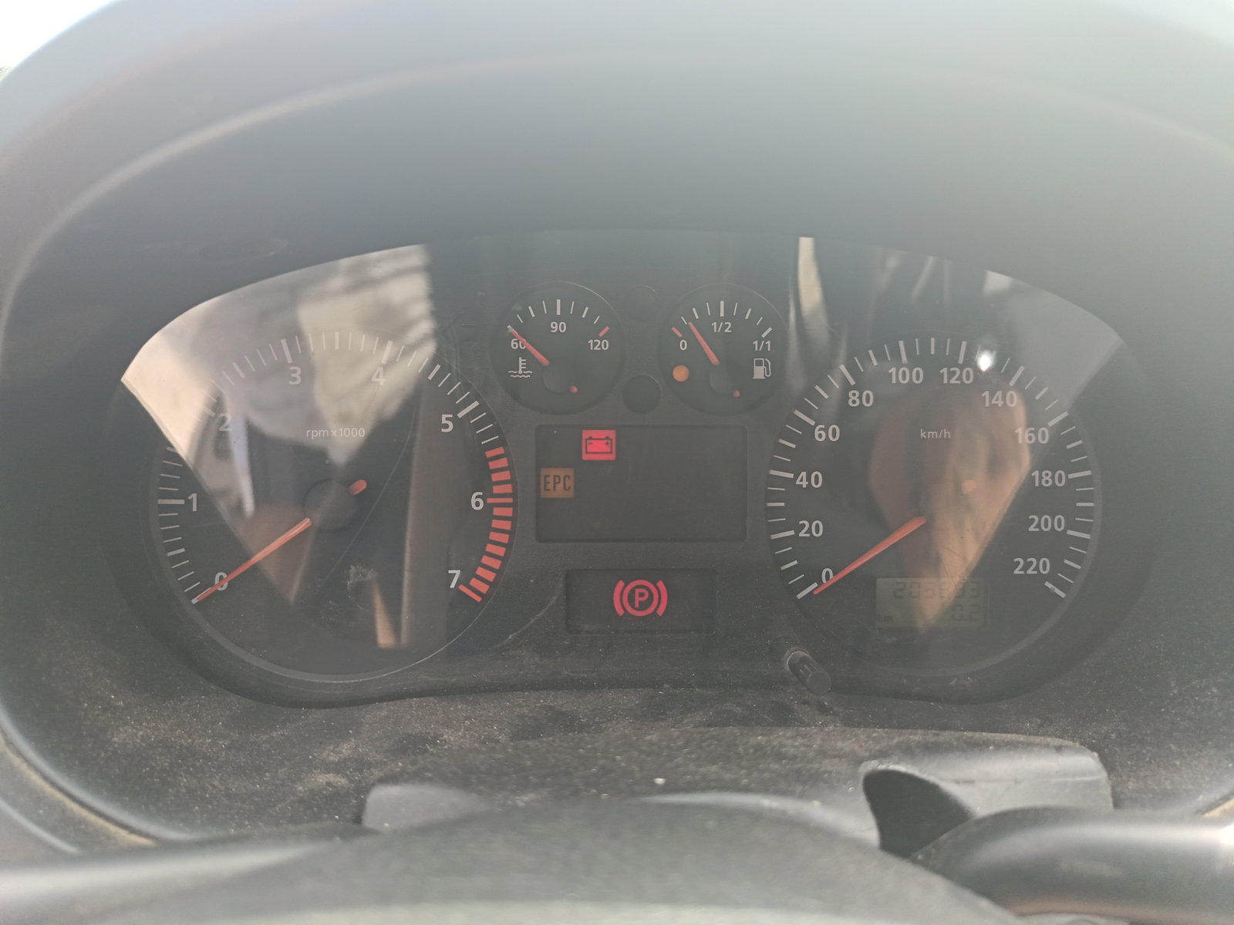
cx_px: 617
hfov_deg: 71.6
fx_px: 856
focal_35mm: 24
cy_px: 462
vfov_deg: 56.8
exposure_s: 1/100
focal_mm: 5.25
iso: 523
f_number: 1.75
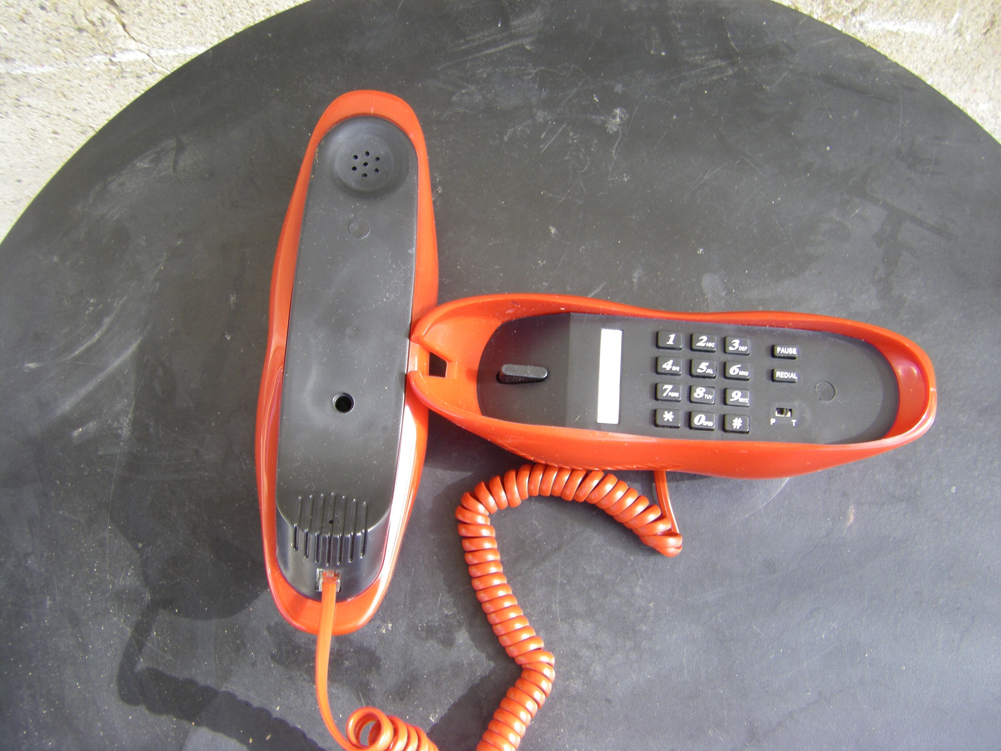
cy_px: 376
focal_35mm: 38
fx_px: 1099
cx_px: 500
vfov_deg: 37.7
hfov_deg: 49.0
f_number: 3.5
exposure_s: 1/80
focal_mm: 6.3
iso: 64
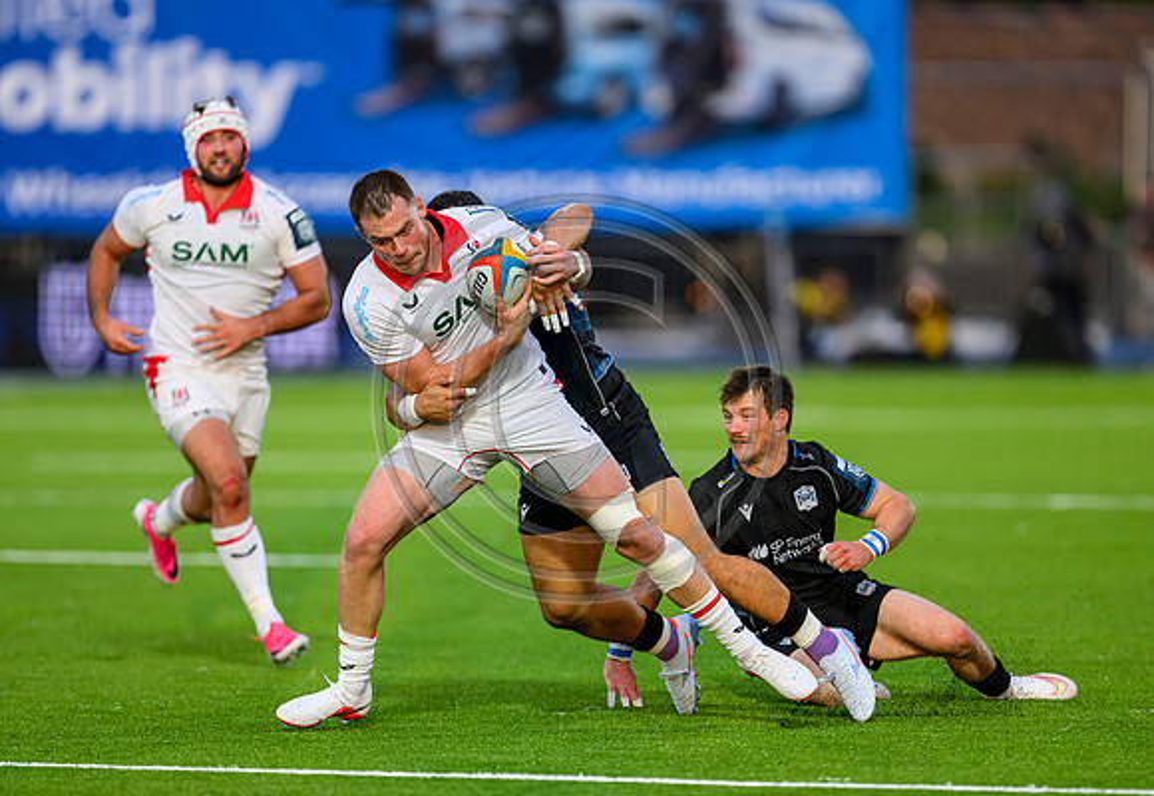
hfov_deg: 4.4
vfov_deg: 3.1
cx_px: 667
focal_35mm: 460
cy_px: 443
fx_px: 14899
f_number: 3.2
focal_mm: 400
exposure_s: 1/2500
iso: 2500
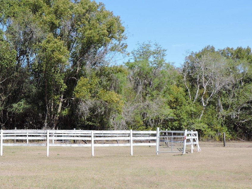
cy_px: 111
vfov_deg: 18.0
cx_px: 22
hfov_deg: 23.2
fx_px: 597
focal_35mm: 82
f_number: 3.4
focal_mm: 7.7
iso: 100
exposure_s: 1/800
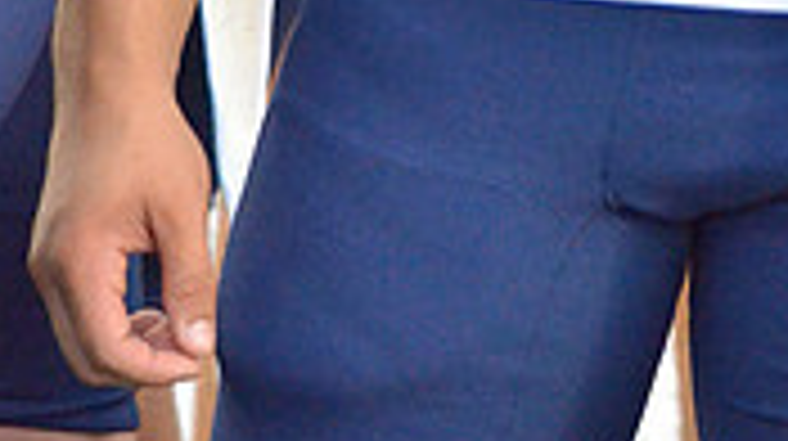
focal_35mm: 323
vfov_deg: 3.7
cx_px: 698
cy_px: -716
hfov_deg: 6.7
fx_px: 6742
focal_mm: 62
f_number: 4.5
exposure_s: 1/500
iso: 5000
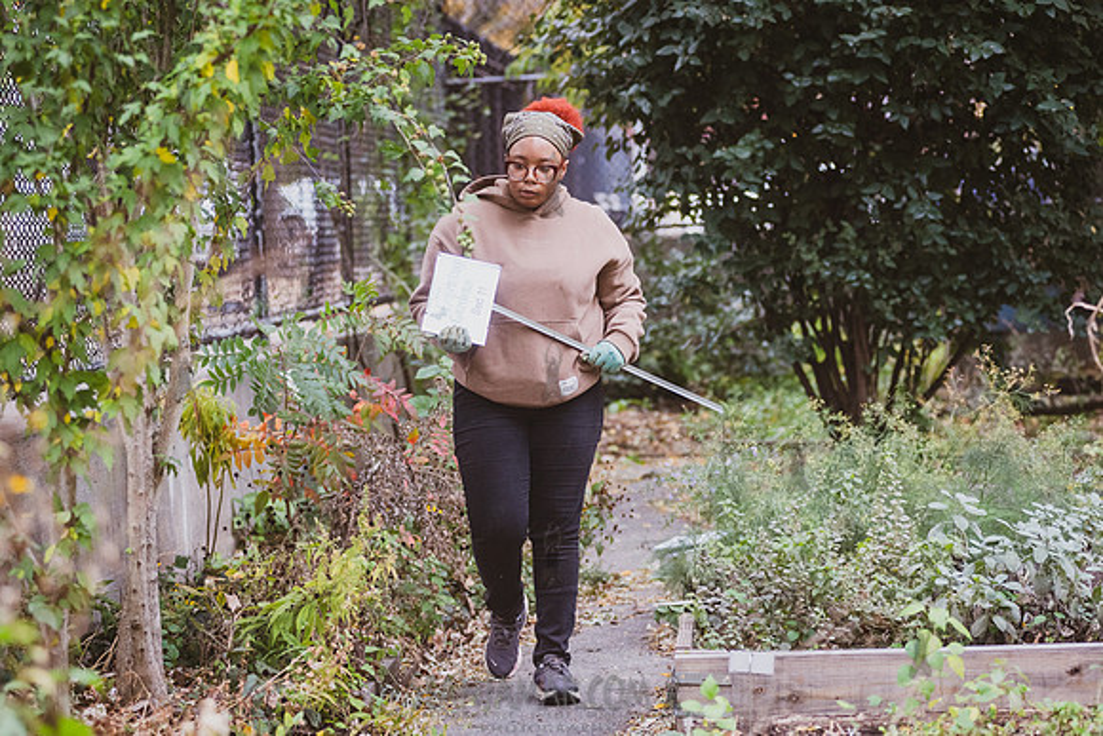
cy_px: 368
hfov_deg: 20.1
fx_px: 3110
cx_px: 547
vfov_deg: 13.5
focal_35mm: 101
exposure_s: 1/800
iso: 2000
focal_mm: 100
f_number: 3.5
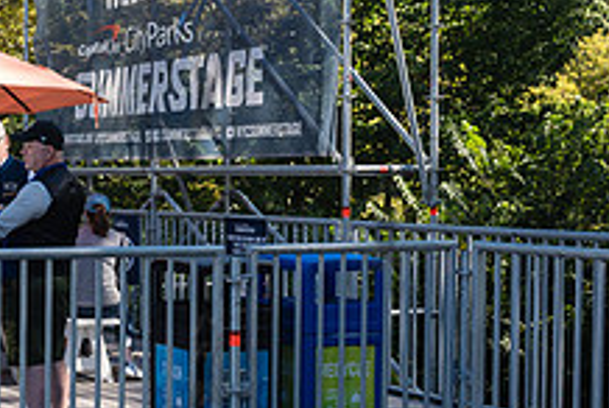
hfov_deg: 22.0
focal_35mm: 84
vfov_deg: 16.3
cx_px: -156
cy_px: 222
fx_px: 1423
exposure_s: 1/320
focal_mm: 31
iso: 250
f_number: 5
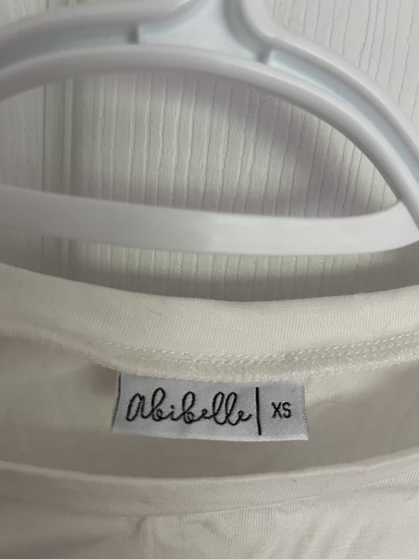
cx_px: 210
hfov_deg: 51.4
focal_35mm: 27
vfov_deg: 65.3
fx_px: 436
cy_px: 280
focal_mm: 5.1
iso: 250
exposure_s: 1/60
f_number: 1.6
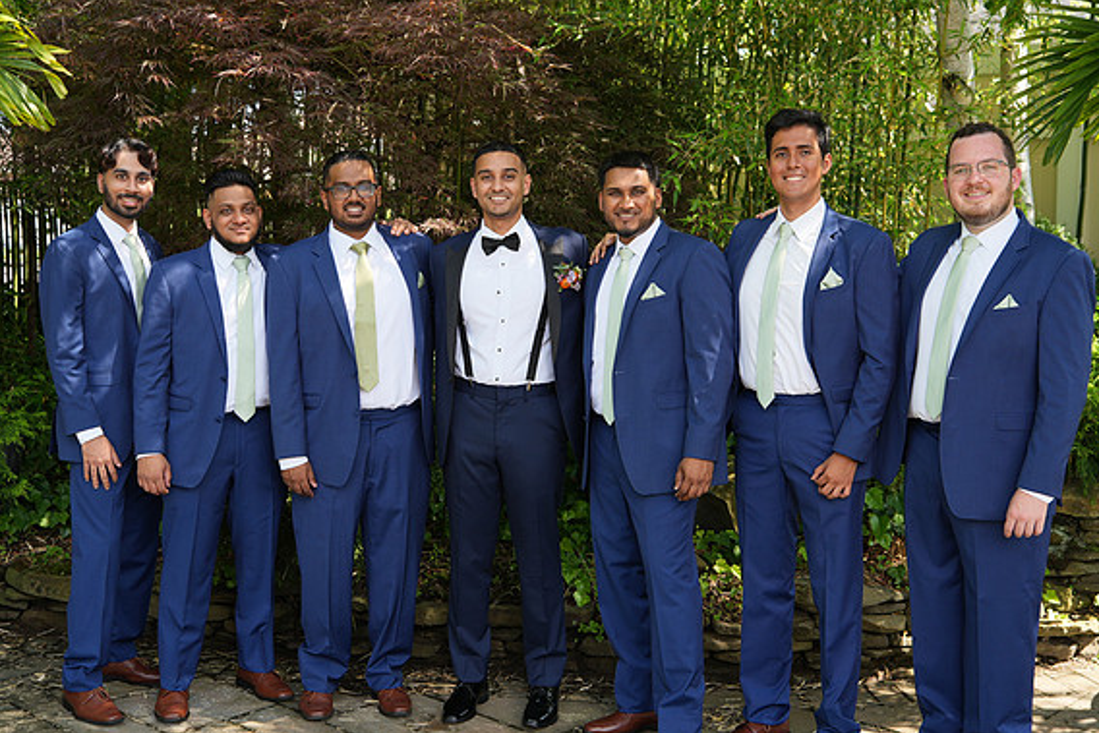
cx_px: 546
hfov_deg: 41.1
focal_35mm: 48
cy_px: 366
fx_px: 1466
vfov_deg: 28.1
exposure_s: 1/200
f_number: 4
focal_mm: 47
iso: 125
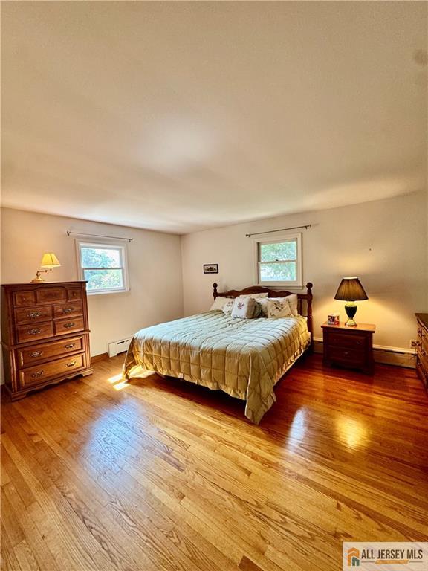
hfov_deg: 85.7
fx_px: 231
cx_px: 214
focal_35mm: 14
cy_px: 286
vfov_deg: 102.1
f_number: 2.2
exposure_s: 1/60
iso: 160
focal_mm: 2.22
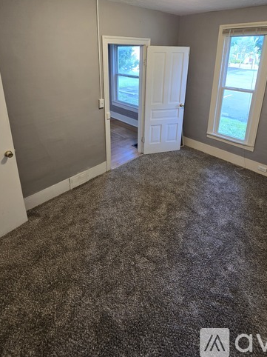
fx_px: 185
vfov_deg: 83.8
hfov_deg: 71.5
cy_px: 111
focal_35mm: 18
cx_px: 135
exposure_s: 1/60
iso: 125
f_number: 2.2
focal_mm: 2.2
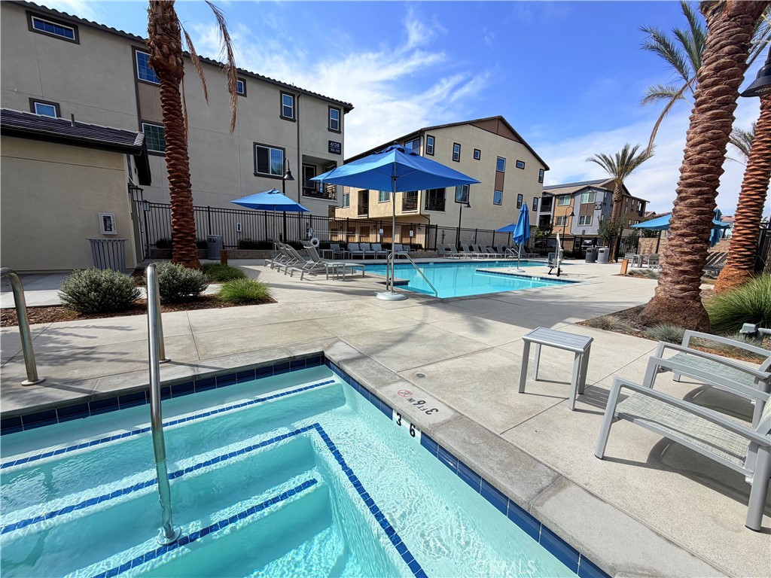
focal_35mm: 14
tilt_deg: -9.0
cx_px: 386
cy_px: 289
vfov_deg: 85.7
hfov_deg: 102.1
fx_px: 312
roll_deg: -1.4
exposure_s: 1/928
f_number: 2.2
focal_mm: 2.22
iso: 20
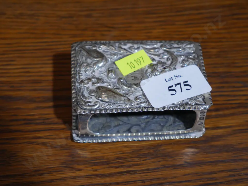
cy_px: 93
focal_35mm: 84
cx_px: 124
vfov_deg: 17.6
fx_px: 602
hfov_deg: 23.3
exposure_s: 1/100
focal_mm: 42
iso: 1000
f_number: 5.6
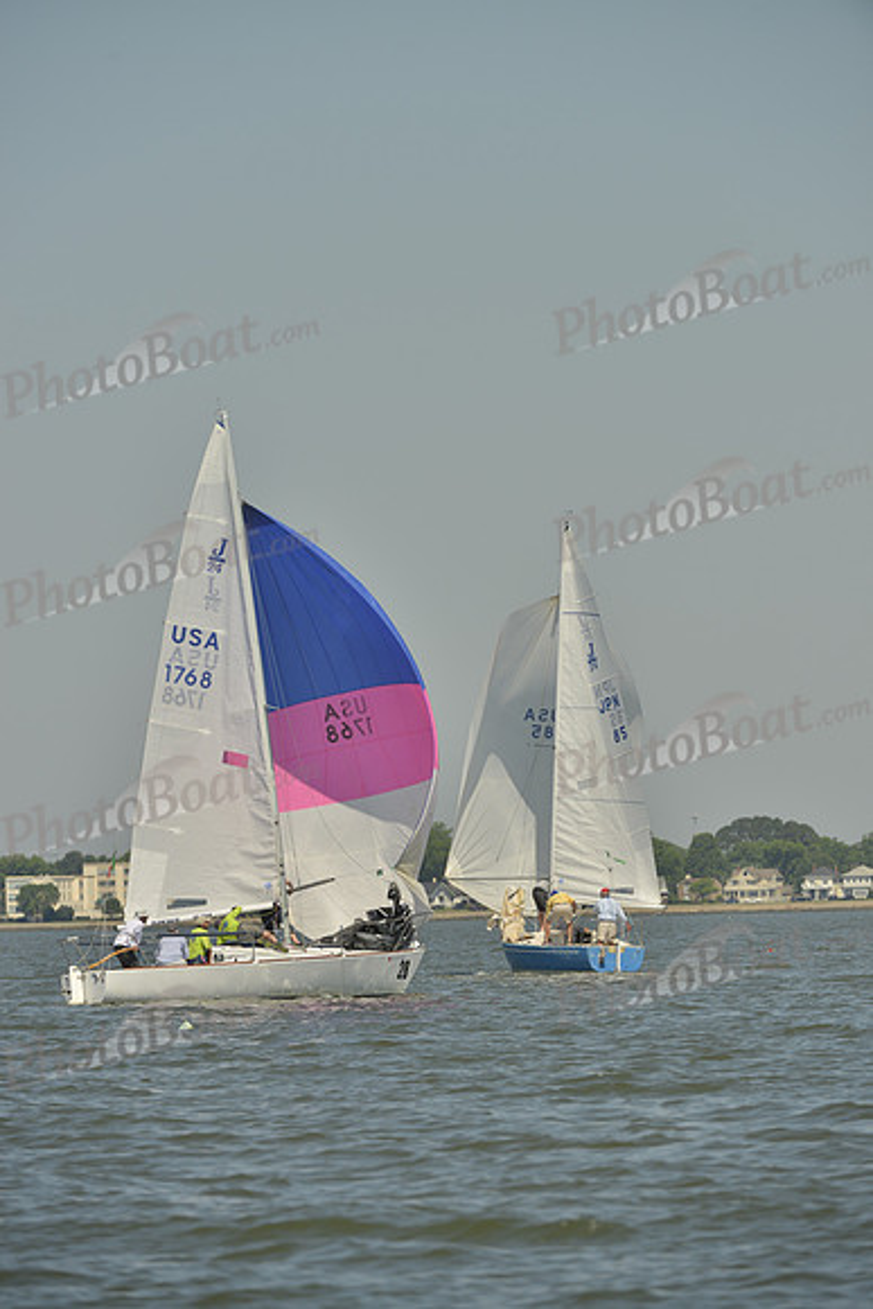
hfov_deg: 5.1
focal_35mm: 270
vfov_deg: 7.6
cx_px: 436
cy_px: 654
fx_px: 9815
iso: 200
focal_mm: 270
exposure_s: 1/1250
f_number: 7.1
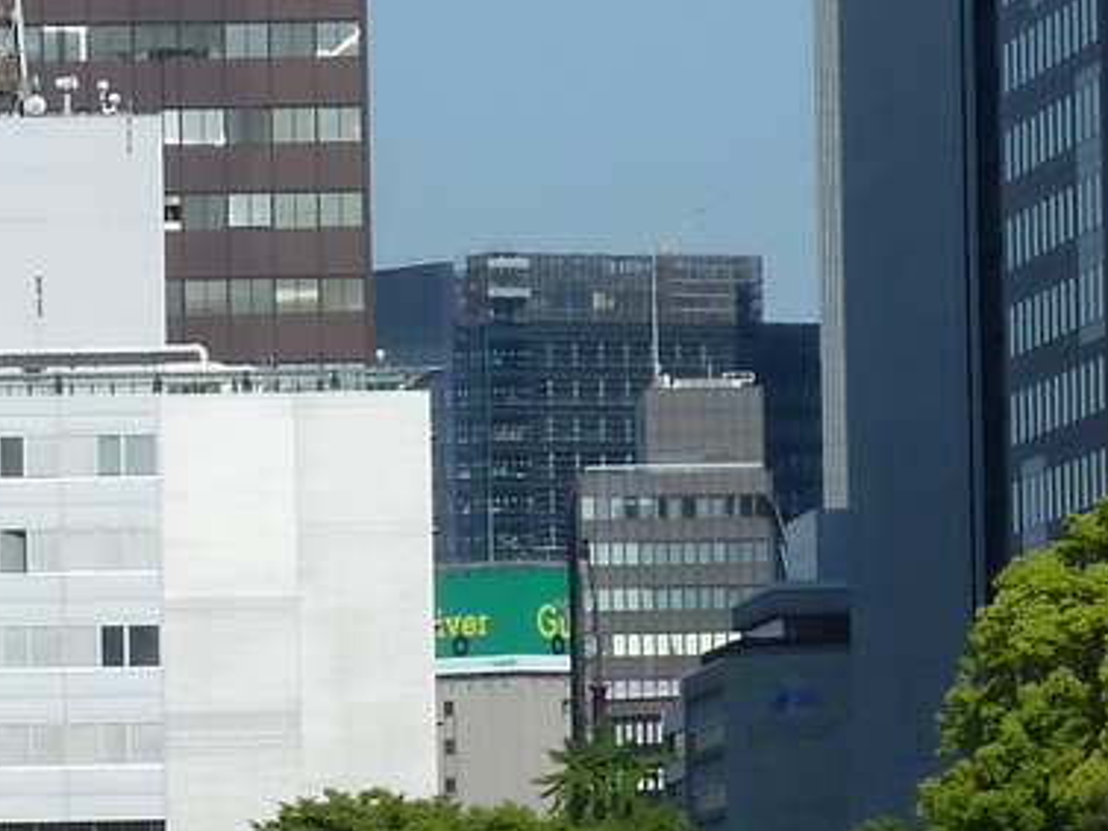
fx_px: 14120
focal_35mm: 441
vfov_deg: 3.4
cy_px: 725
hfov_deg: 4.5
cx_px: 0
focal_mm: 17
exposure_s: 1/500
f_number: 5.6
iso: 80
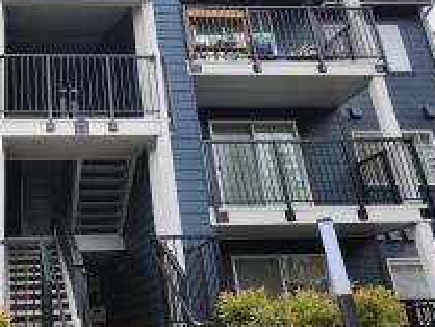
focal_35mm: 44
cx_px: 48
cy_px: 90
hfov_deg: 39.9
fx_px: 553
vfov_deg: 32.4
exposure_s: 1/247
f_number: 1.8
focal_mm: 5.4
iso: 20
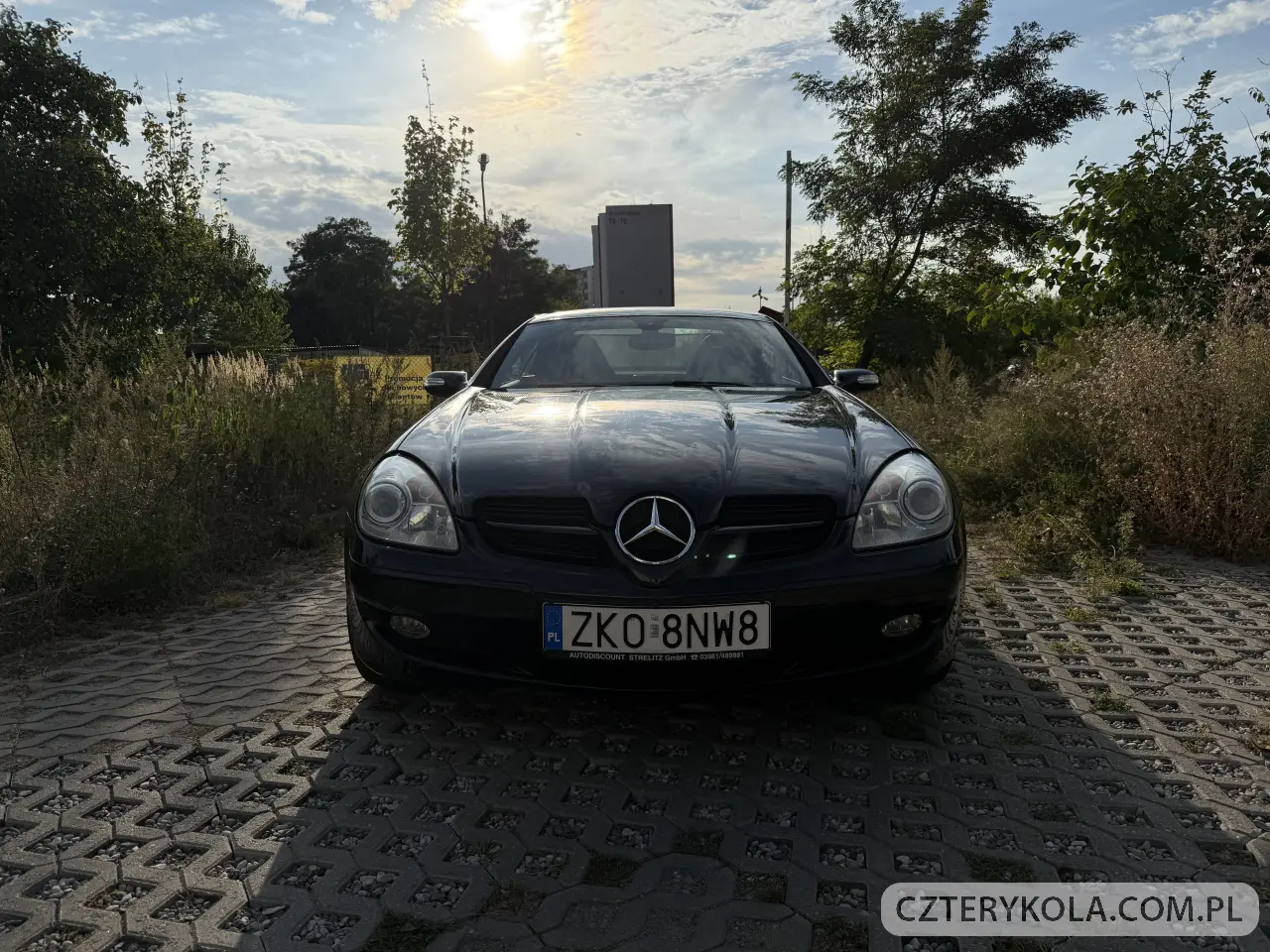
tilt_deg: -6.7
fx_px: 881
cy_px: 476
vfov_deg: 56.8
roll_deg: +1.8
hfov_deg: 71.6
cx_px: 635
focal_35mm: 24
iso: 64
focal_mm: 6.76
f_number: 1.78
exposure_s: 1/14286
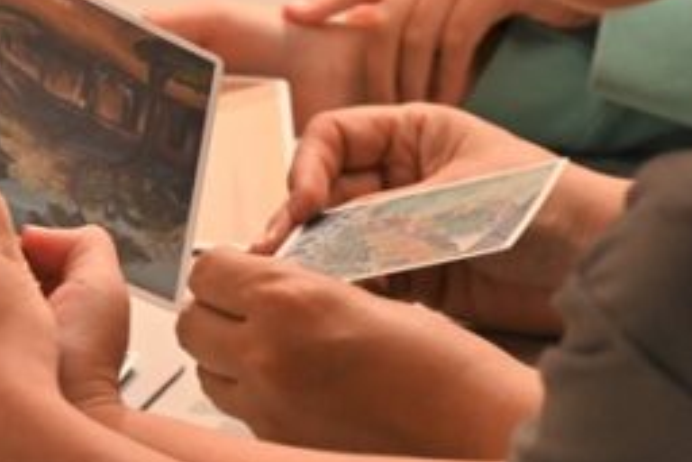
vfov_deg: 6.3
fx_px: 4154
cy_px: -66
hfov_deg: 9.5
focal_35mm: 216
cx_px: 260
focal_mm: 54
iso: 280
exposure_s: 1/60
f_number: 5.6
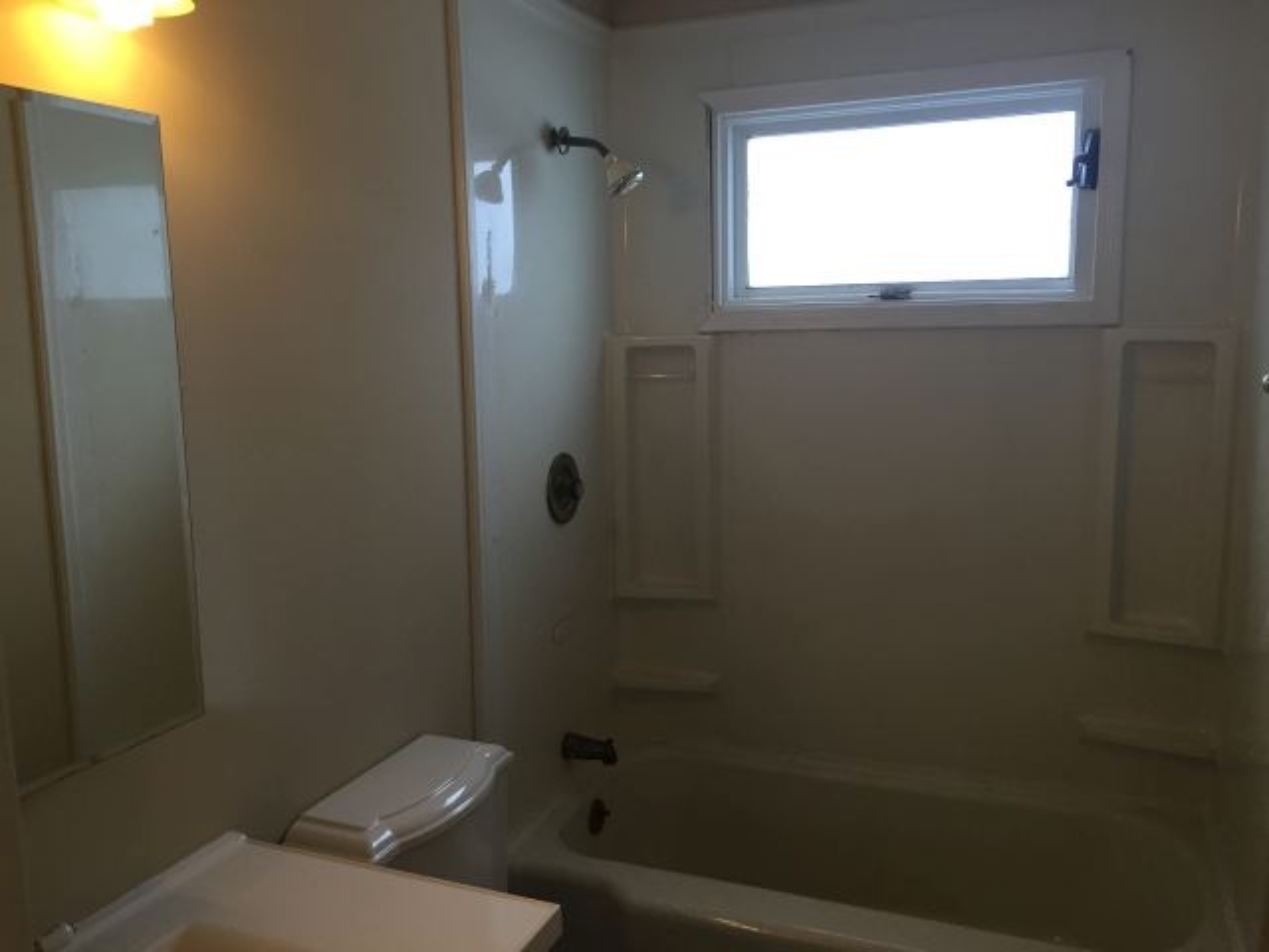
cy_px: 476
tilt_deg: -8.5
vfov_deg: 48.2
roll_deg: +0.8
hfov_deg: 61.7
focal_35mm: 29
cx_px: 634
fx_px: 1063
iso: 50
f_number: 2.2
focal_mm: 4.15
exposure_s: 1/30
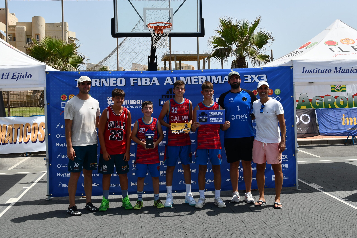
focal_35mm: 36
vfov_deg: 36.9
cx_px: 178
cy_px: 119
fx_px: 357
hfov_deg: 53.1
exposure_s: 1/320
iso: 100
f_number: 9
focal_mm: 24
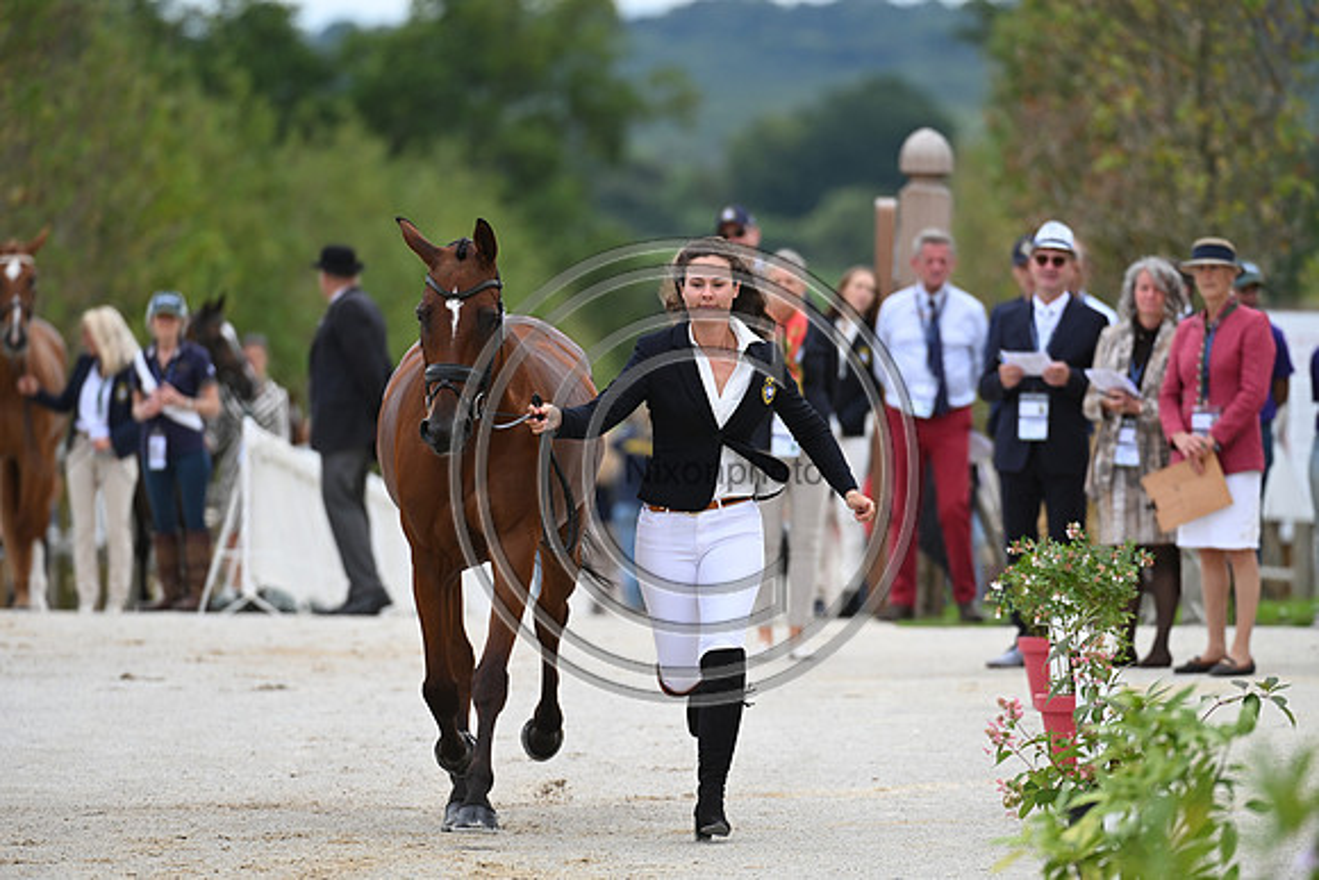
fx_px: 14658
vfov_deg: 3.4
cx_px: 660
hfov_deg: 5.2
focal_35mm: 400
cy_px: 440
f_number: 5.6
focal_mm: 400
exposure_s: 1/1600
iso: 560
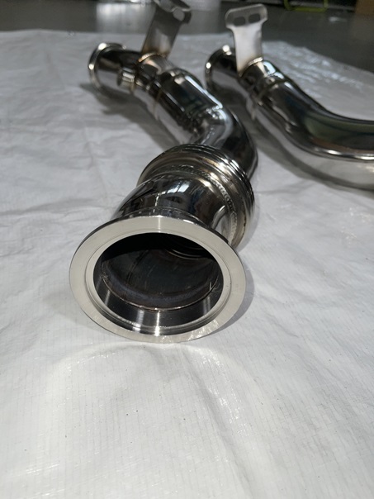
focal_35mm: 25
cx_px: 187
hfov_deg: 54.9
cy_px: 250
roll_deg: -5.4
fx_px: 360
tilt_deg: -36.3
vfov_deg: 69.4
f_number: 1.6
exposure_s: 1/78
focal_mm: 5.1
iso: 32
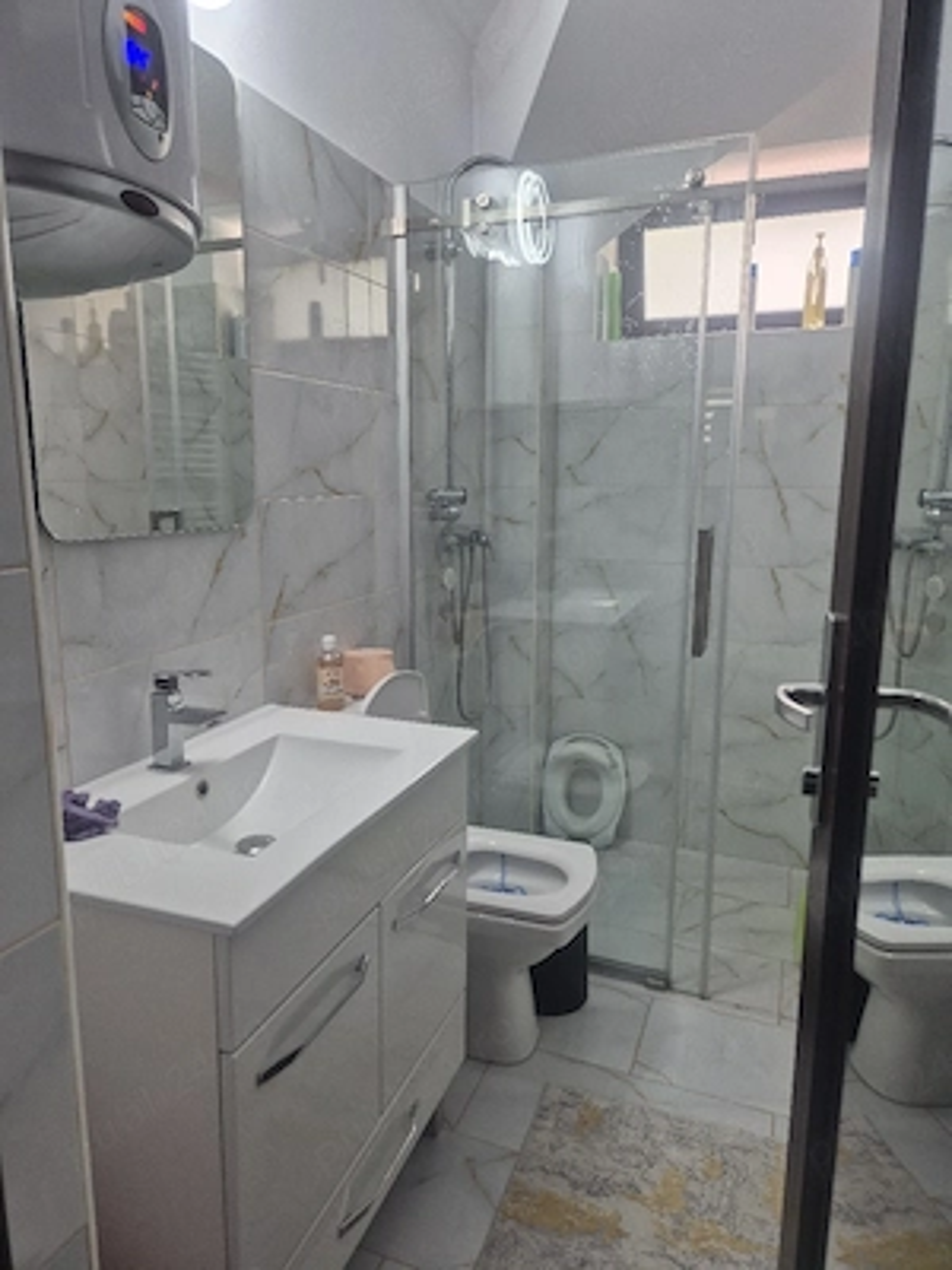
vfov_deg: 73.9
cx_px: 476
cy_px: 635
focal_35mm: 23
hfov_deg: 58.9
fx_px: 843
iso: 160
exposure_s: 1/182
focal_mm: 5.4
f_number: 1.8
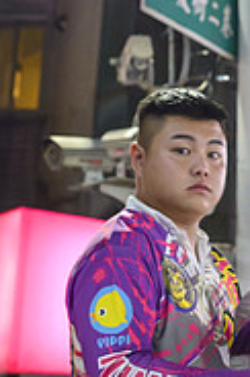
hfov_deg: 5.8
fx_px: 2332
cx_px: 730
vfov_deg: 9.2
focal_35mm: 223
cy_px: 391
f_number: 2.8
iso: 3200
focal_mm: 35
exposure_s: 1/125
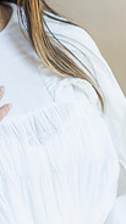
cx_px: 0
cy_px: 39
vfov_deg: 4.2
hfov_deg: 2.4
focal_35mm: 513
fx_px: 3058
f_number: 3.5
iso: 320
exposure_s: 1/200
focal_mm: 200
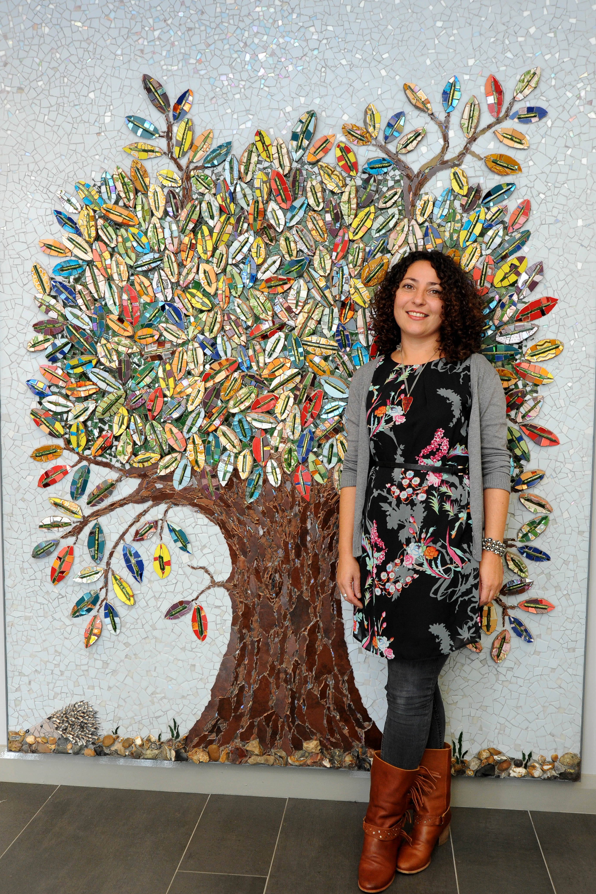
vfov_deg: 60.3
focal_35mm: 31
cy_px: 452
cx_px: 299
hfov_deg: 42.3
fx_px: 770
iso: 1600
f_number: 5.6
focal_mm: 30
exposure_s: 1/80
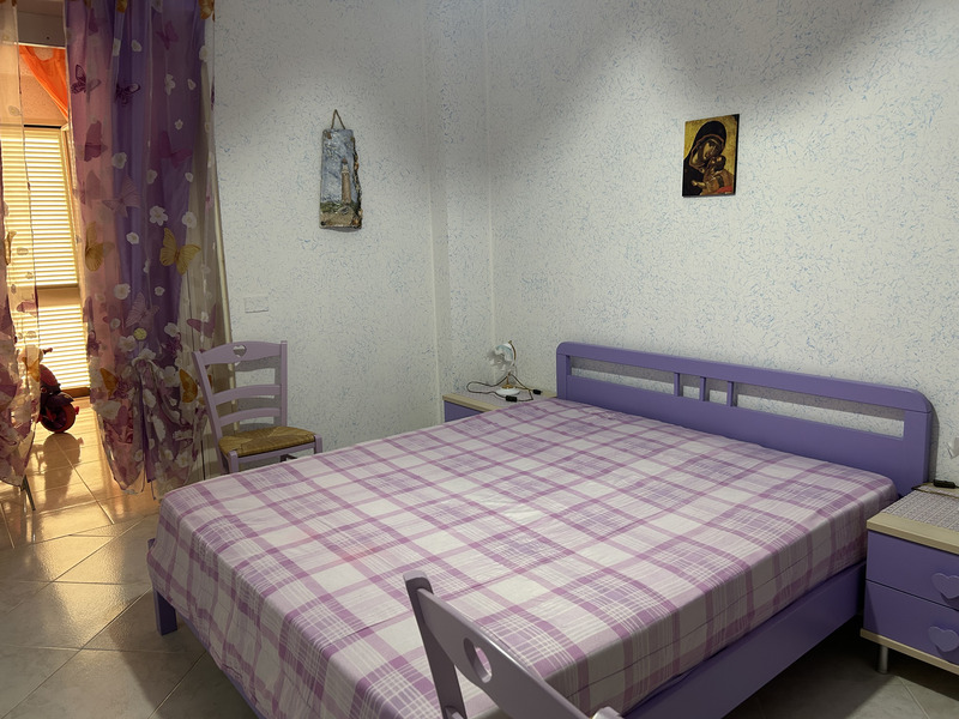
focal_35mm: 26
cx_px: 480
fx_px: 720
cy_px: 360
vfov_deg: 53.1
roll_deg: +1.8
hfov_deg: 67.3
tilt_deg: -9.7
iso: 125
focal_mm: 5.7
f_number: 1.5
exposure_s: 1/100
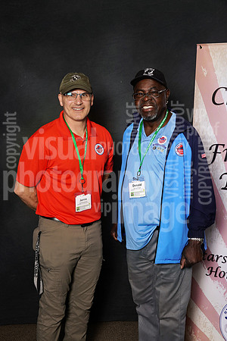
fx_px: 497
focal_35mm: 52
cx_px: 114
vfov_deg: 37.9
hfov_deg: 25.8
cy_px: 170
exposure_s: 1/125
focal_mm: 35
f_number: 8
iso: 100
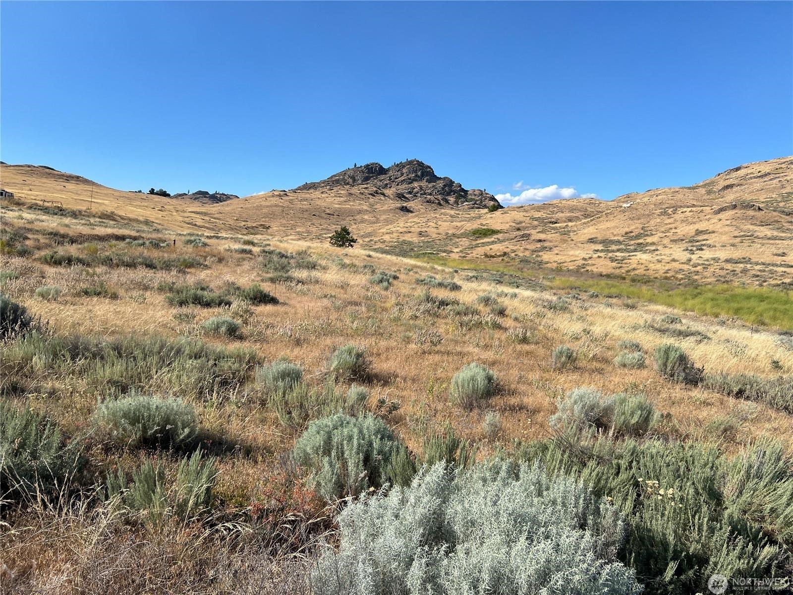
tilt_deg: -5.3
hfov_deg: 67.3
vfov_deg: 53.1
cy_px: 298
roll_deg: -3.3
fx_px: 596
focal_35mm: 26
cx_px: 396
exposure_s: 1/4630
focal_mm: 5.7
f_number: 1.5
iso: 50
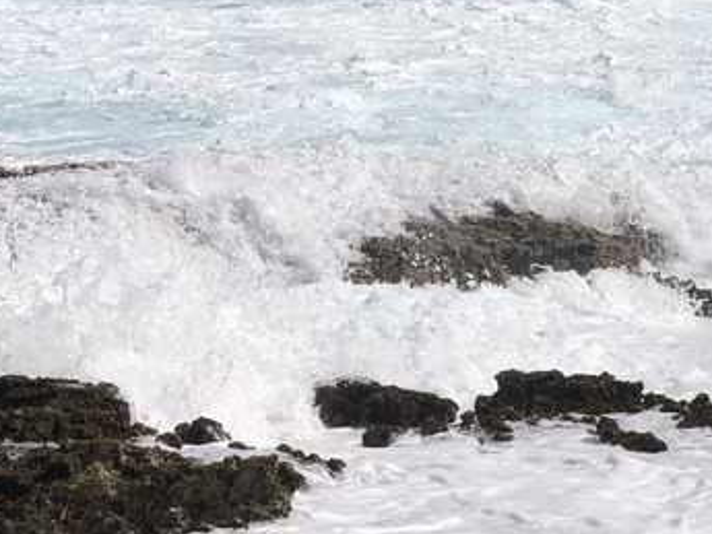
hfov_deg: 10.9
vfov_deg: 8.1
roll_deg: -0.2
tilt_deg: +0.8
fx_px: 3724
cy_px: -252
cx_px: 68
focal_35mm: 181
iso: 16
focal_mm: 6
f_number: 2.4
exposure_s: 1/4367
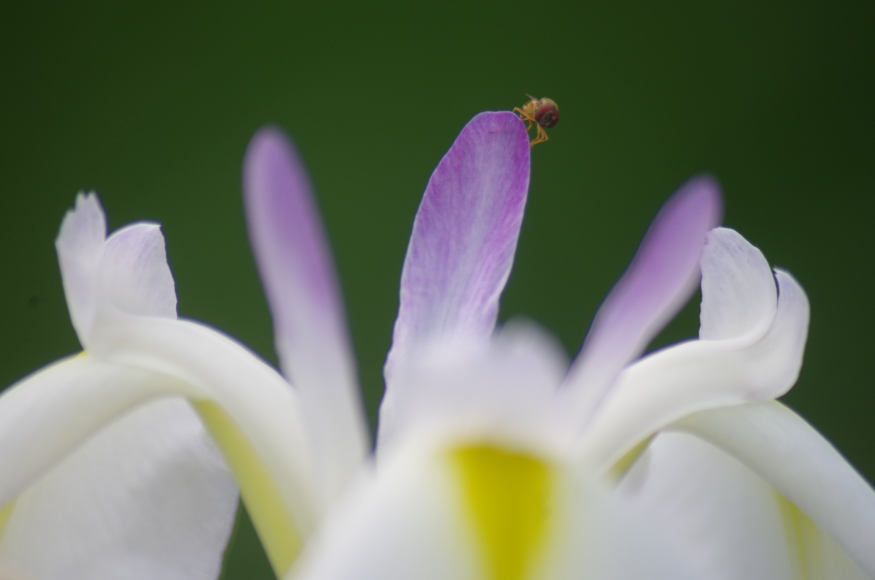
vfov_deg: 3.0
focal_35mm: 450
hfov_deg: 4.6
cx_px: 438
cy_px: 290
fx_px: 10915
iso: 400
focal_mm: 300
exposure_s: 1/400
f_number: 5.6
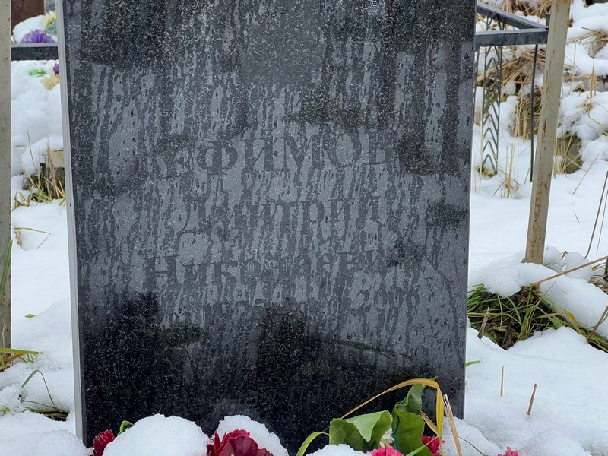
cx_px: 304
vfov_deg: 19.1
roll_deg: -1.0
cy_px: 228
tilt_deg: -16.2
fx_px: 1352
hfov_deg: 25.3
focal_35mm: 77
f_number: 2.8
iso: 80
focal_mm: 9
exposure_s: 1/99
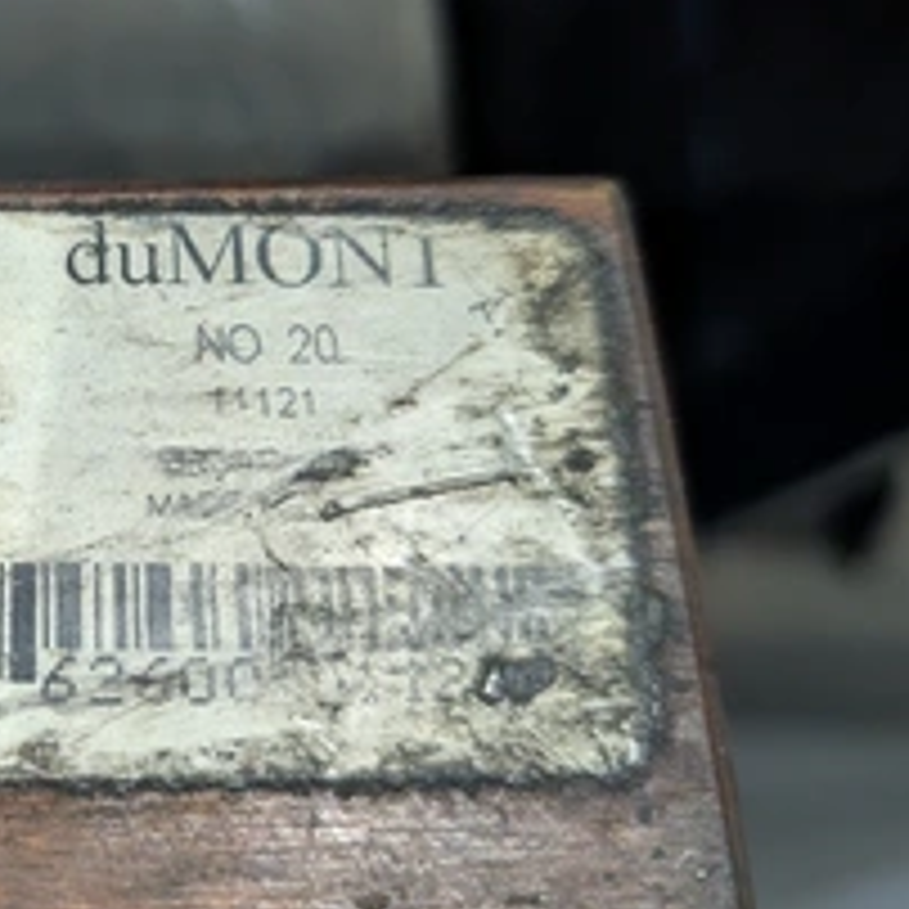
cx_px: 54
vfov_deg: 39.8
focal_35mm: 42
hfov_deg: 36.9
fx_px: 1248
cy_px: 344
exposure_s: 1/179
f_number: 1.68
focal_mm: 6.9
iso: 879
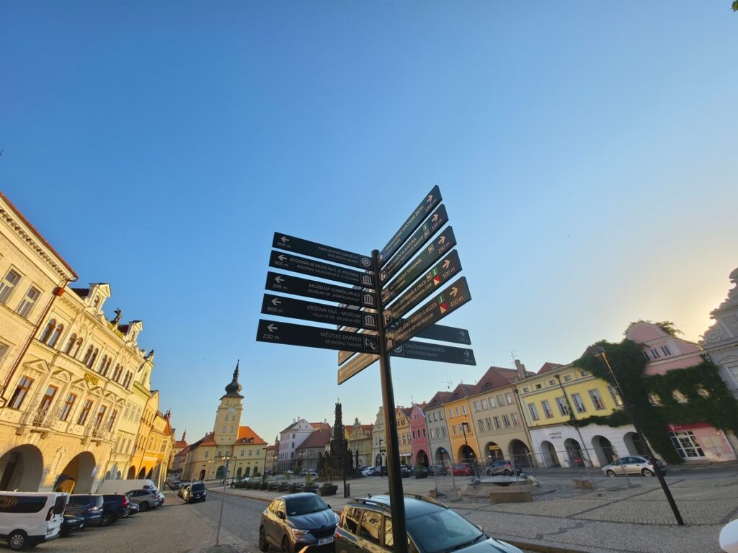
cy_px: 276
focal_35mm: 13
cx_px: 369
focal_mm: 2.2
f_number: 1.9
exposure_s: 1/864
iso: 16
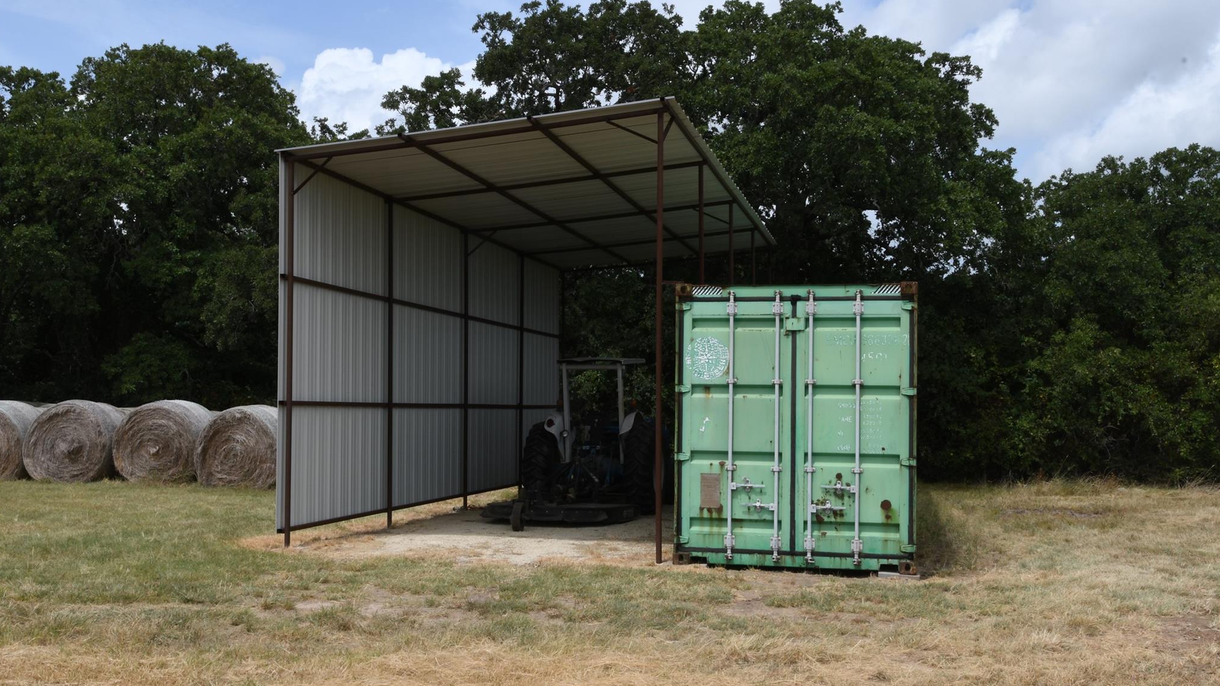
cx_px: 611
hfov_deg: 52.8
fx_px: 1229
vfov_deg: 31.2
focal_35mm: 38
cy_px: 369
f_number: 22
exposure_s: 1/100
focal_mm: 24
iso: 200
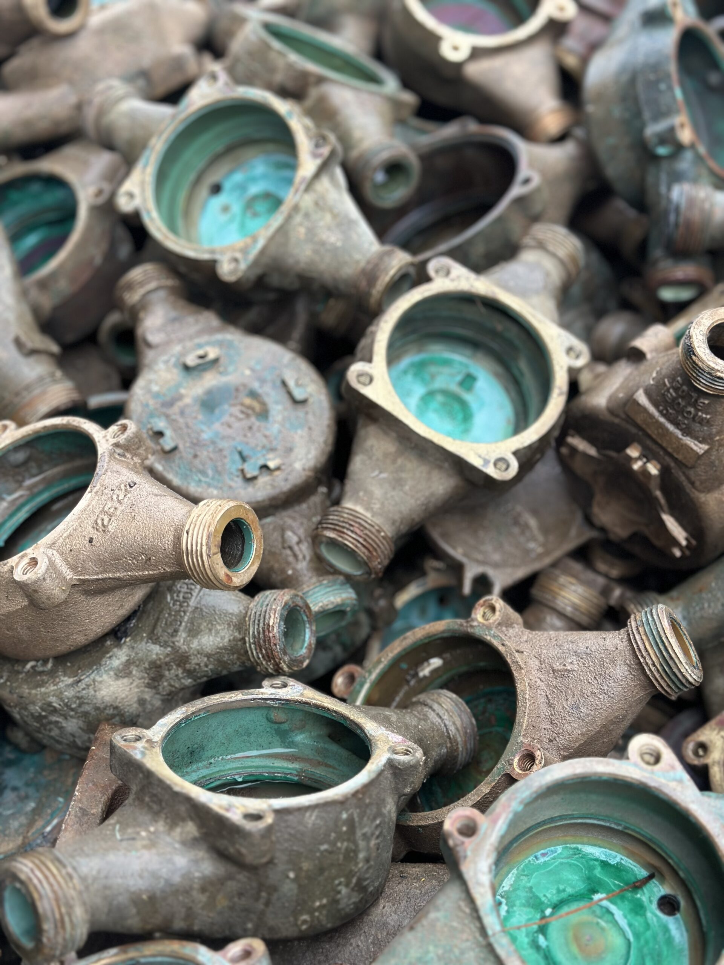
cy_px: 482
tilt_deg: -49.0
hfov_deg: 30.3
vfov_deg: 39.7
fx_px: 1339
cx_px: 362
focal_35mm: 48
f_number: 1.78
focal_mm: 6.86
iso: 125
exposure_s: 1/158
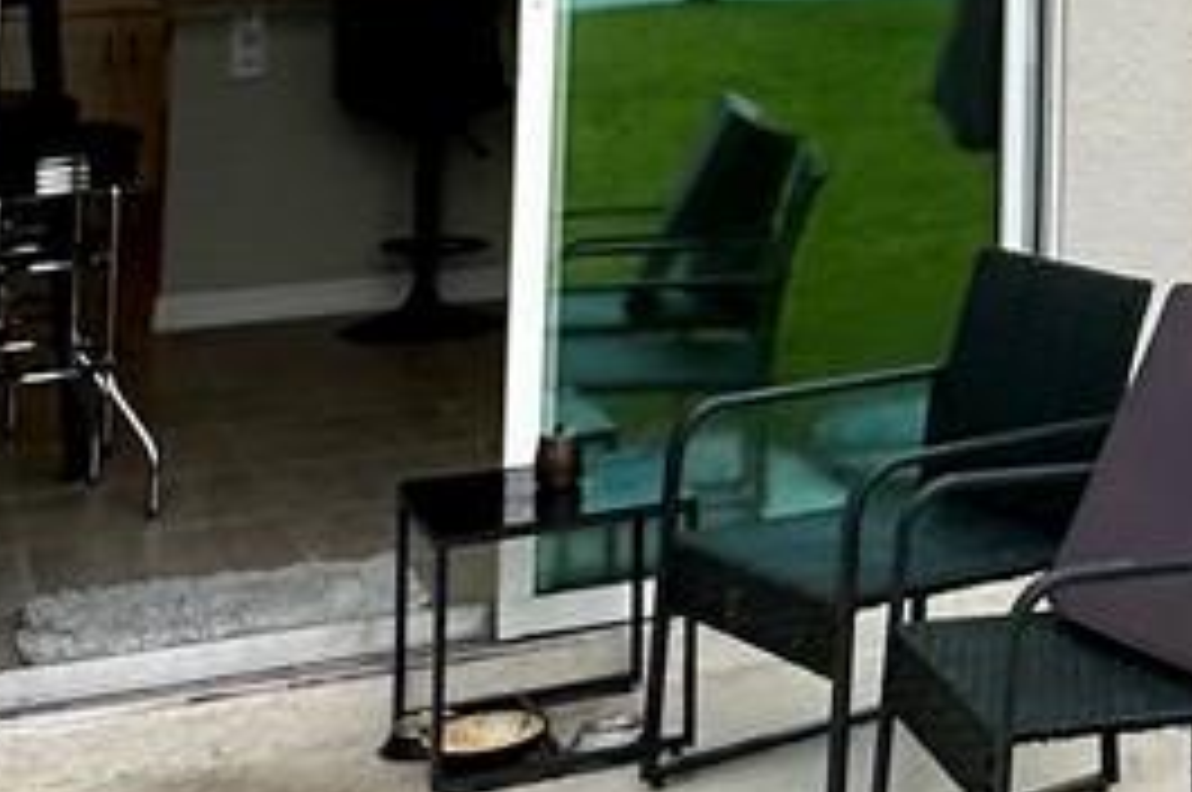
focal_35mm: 88
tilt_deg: +7.5
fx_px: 2910
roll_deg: +0.9
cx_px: 1583
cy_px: -585
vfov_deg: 14.0
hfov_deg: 20.9
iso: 40
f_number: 2.2
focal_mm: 2.22
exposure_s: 1/177
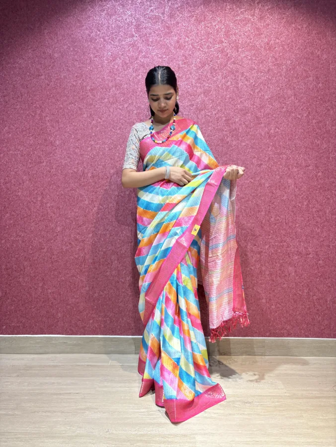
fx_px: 336
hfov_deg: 53.1
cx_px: 168
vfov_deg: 67.3
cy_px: 224
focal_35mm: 26
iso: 50
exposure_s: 1/100
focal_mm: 5.96
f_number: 1.6
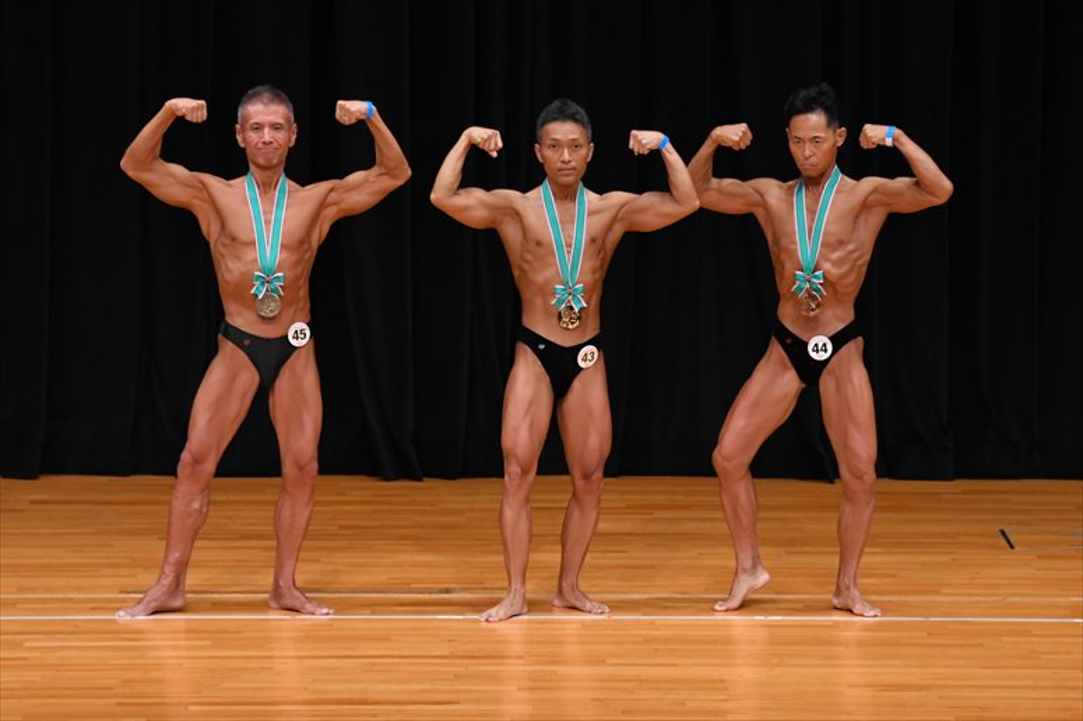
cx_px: 542
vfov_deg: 5.7
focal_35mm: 240
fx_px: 7217
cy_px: 360
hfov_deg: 8.6
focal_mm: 160
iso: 2500
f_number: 5.6
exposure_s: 1/400
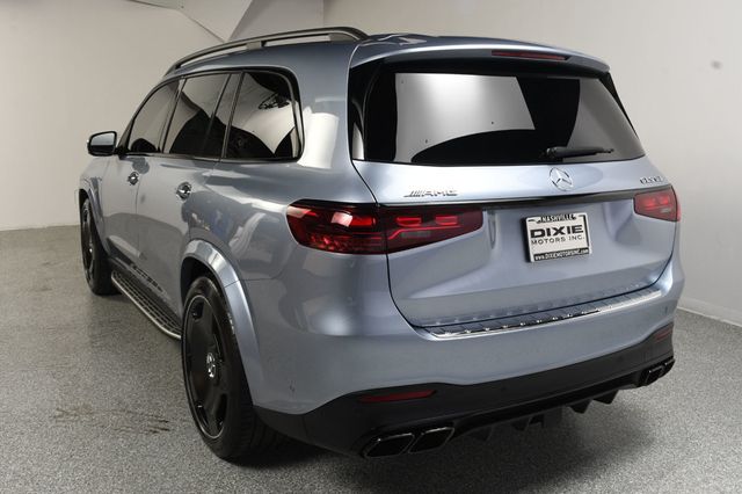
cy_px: 247
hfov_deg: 55.8
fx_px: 700
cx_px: 371
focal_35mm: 34
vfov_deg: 38.8
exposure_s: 1/160
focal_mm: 23
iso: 100
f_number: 11
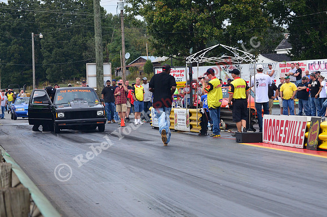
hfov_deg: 16.7
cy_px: 108
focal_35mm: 123
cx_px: 164
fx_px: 1115
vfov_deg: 11.1
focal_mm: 82
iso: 1000
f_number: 8
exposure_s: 1/1000
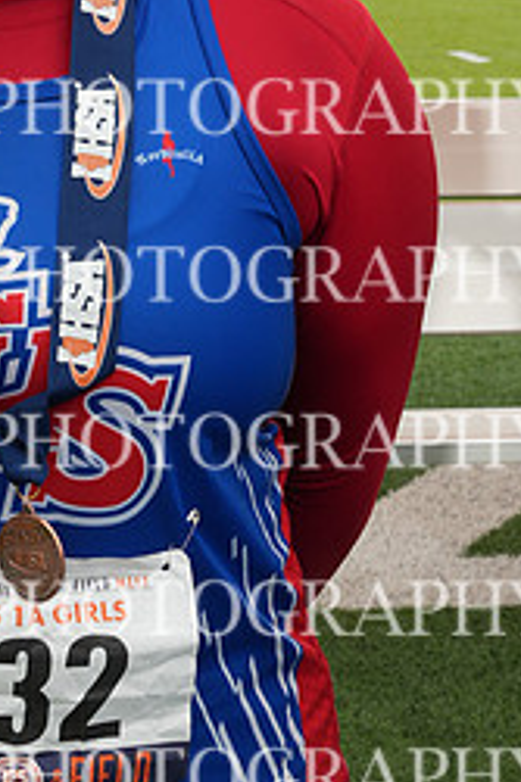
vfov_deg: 15.7
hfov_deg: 10.6
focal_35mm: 128
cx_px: -44
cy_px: 22
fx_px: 2786
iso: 125
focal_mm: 37
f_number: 11
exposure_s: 1/125
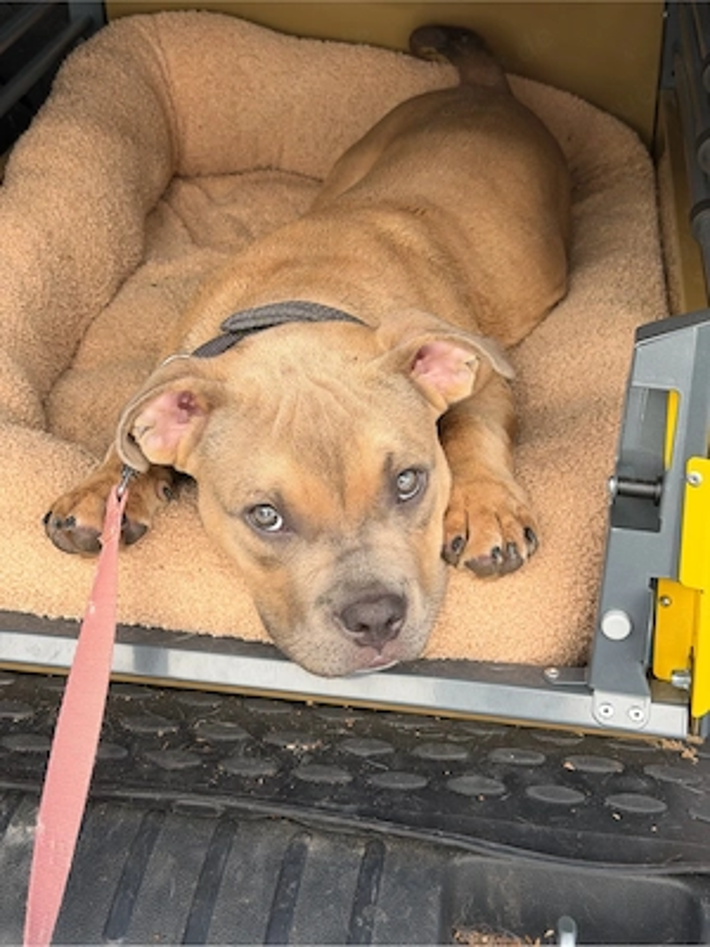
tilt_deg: -32.7
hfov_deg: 30.3
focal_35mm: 48
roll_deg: +0.2
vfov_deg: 39.7
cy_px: 474
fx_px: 1313
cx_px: 355
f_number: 1.78
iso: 64
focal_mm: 6.76
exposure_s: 1/415
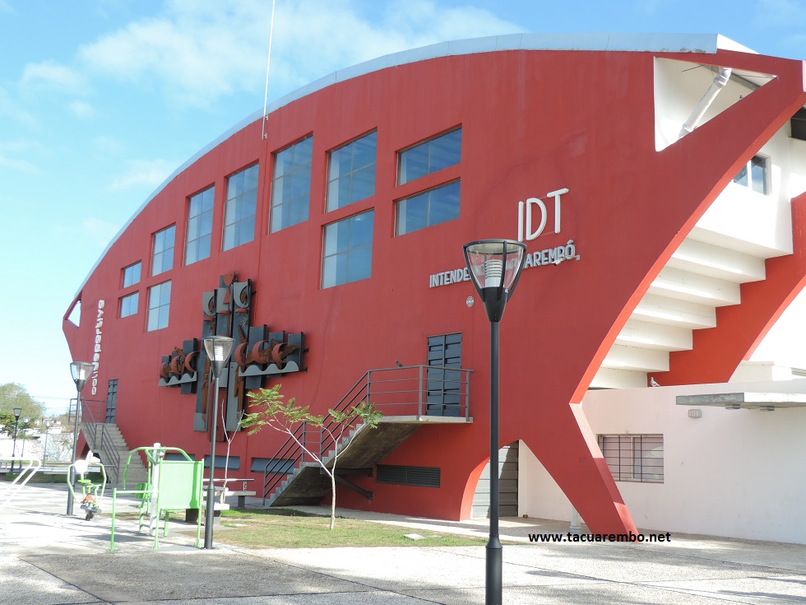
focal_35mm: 40
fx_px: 931
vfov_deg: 36.0
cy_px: 302
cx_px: 403
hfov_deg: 46.8
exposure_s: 1/320
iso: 80
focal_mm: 7.1
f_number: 3.3
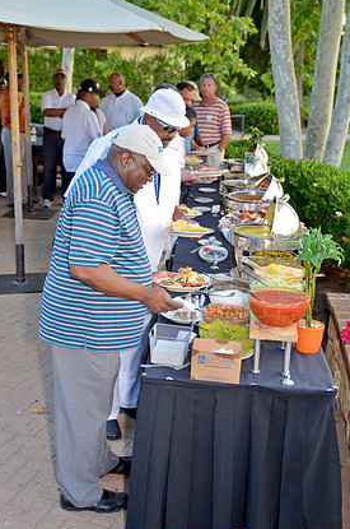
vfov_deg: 38.2
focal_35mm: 52
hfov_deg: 25.9
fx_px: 761
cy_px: 279
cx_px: 164
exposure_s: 1/200
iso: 160
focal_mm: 32
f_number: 2.8
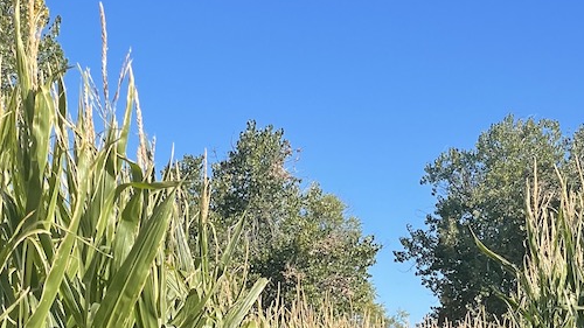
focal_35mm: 116
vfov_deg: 10.2
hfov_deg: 18.4
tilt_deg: -2.9
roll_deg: +2.5
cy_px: 469
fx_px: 1796
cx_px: 429
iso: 25
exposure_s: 1/872
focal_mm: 6
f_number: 2
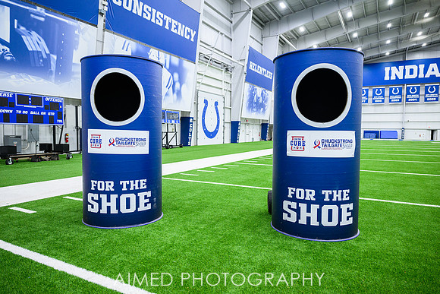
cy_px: 147
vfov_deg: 52.6
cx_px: 220
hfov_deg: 73.0
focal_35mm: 24
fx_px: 297
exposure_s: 1/200
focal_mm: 24
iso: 1250
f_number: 2.8
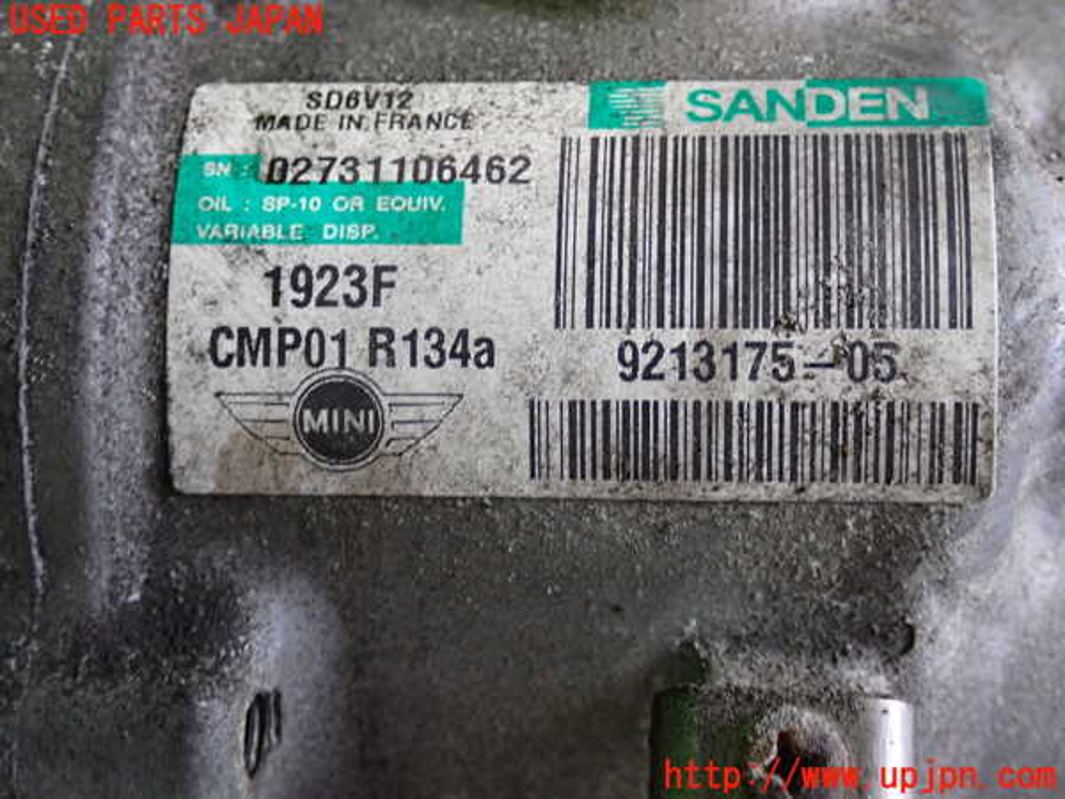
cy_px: 400
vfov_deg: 23.7
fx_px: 1907
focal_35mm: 62
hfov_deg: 31.2
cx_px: 532
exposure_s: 1/60
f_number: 3.6
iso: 500
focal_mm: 11.09
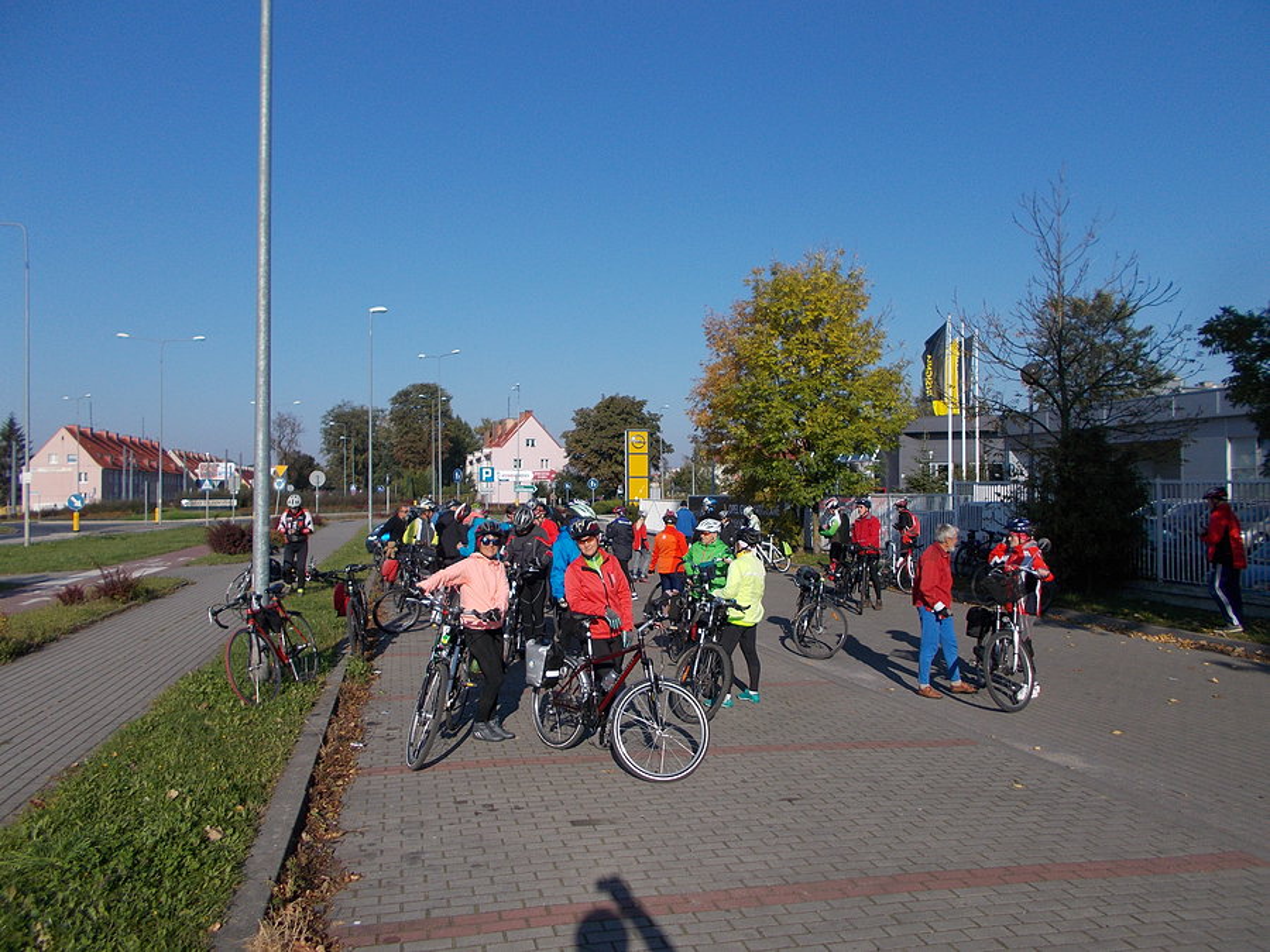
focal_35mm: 26
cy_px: 476
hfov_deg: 67.3
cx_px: 635
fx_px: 954
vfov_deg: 53.1
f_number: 8
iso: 80
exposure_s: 1/250
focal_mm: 4.6
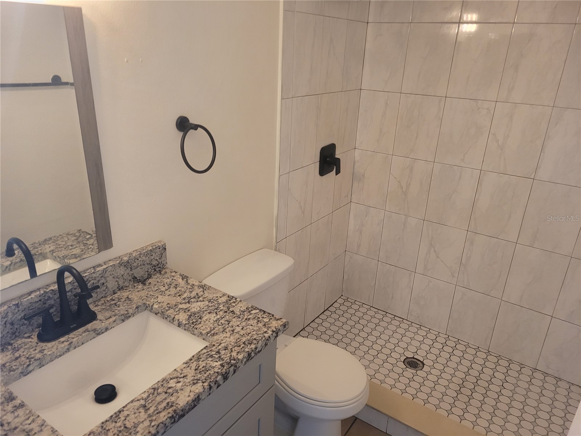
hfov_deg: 67.3
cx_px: 290
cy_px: 218
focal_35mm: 26
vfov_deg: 53.1
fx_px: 436
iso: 400
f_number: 1.8
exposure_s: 1/40
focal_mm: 5.4
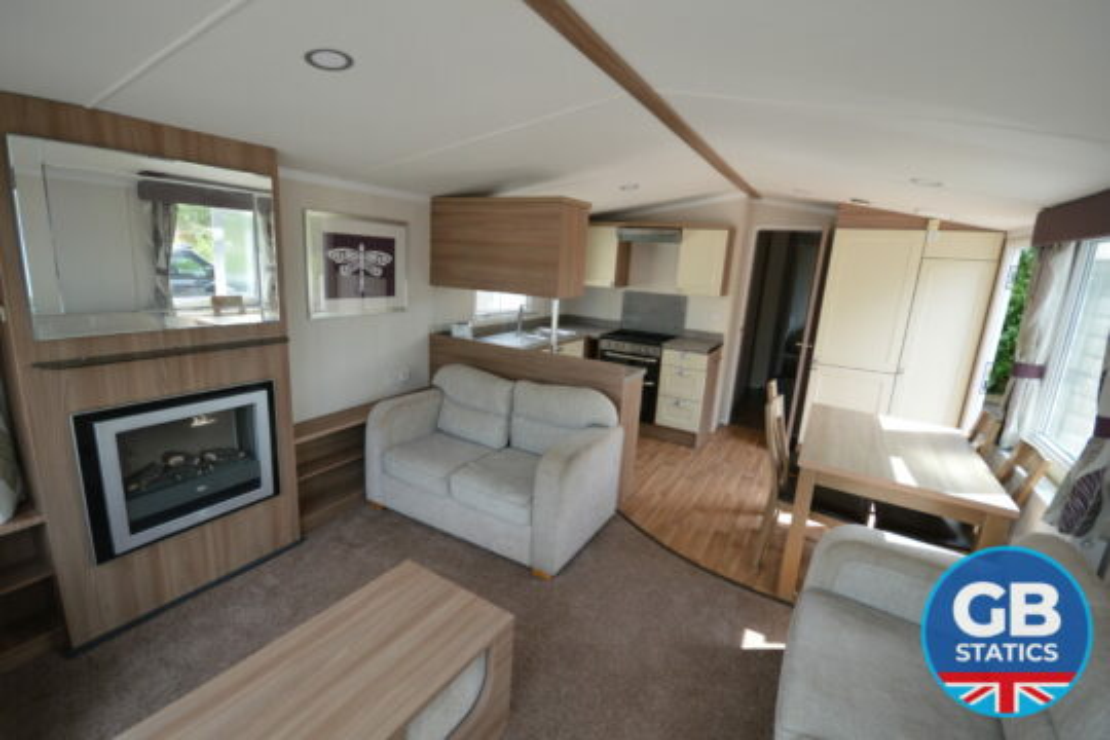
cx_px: 555
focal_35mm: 15
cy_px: 370
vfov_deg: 77.3
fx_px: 462
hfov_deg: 100.4
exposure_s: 1/125
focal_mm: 10
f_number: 5.6
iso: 280
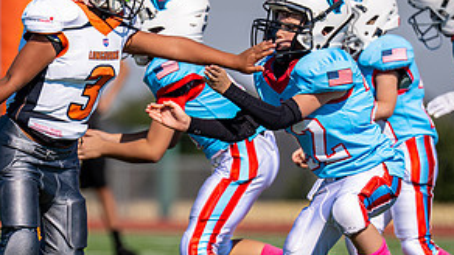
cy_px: 148
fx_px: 6005
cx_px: 32
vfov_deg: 2.4
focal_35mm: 499
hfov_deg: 4.3
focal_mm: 200
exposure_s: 1/3200
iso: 100
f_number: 2.8
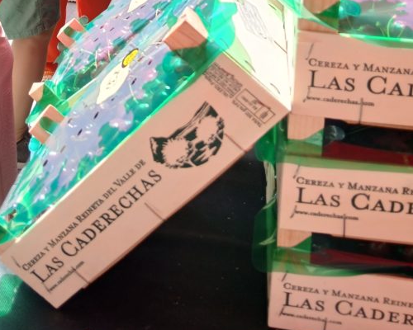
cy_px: -70
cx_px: 116
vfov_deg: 25.9
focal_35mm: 52
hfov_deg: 35.4
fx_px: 636
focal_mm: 3.98
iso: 25
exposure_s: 1/100
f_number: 1.8
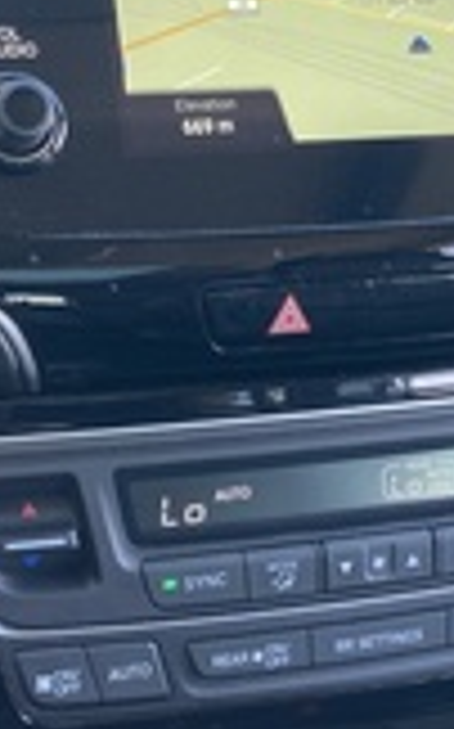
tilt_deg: -26.5
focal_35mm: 77
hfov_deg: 16.9
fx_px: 1527
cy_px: 322
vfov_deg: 26.8
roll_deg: -2.6
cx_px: 211
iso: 50
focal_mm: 3.99
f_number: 1.8
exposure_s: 1/50
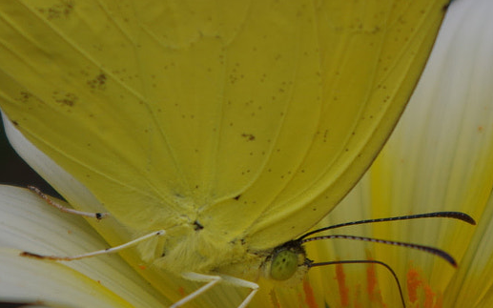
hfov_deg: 8.1
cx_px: 410
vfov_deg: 5.1
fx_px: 3466
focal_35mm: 258
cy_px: 227
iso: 100
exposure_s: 1/320
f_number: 7.1
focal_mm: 55
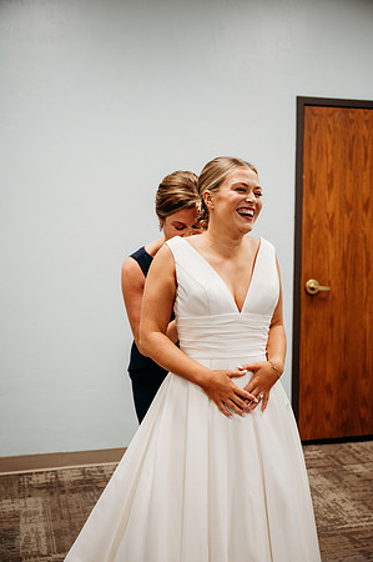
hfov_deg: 32.6
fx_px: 639
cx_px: 186
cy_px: 281
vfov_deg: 47.5
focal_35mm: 41
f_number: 3.2
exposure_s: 1/320
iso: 2000
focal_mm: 41
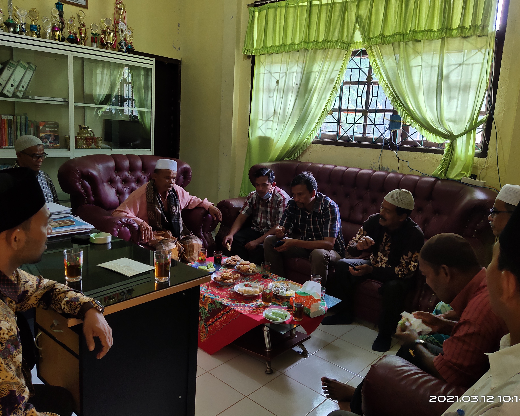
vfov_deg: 53.2
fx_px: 416
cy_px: 202
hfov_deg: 64.1
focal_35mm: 27
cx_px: 257
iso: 131
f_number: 1.8
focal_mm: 4.71
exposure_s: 1/50
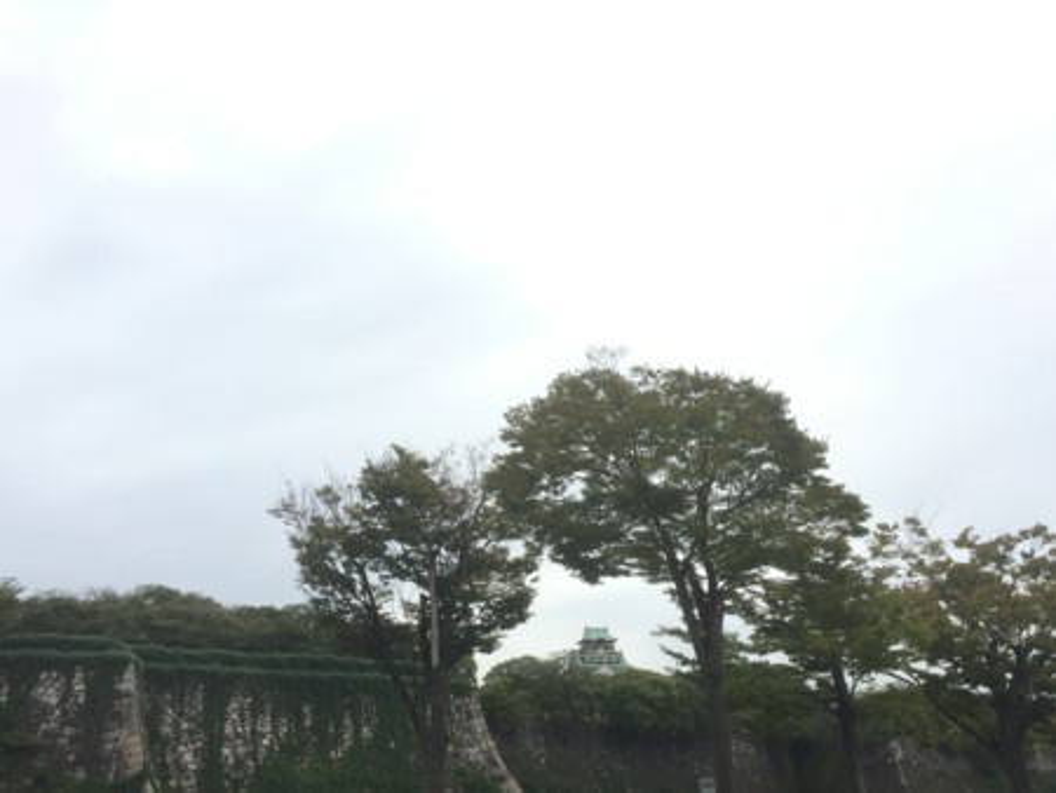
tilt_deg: +23.1
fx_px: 885
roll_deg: -2.1
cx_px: 528
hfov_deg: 61.6
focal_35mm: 29
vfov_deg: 48.3
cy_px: 396
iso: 32
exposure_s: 1/534
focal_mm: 4.15
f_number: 2.2
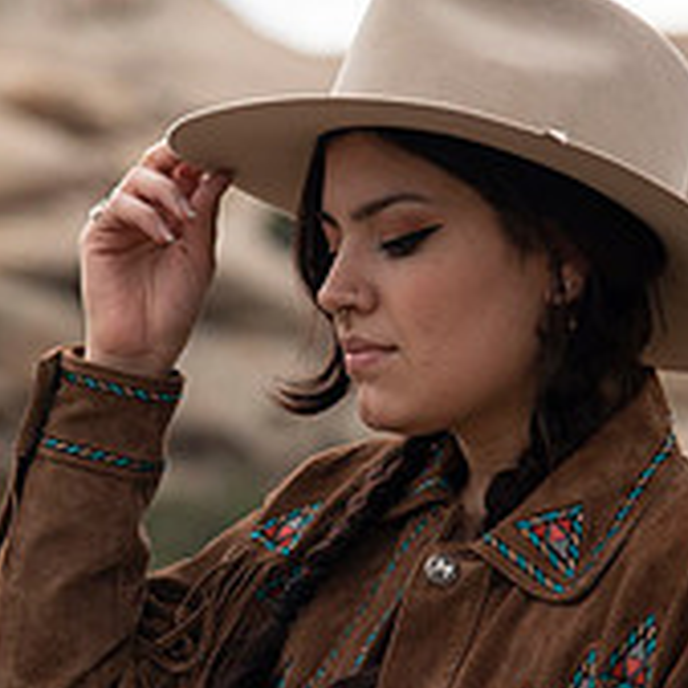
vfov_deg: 7.7
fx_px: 5082
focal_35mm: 226
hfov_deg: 7.7
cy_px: 476
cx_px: 309
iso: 100
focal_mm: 100
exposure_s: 1/1600
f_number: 4
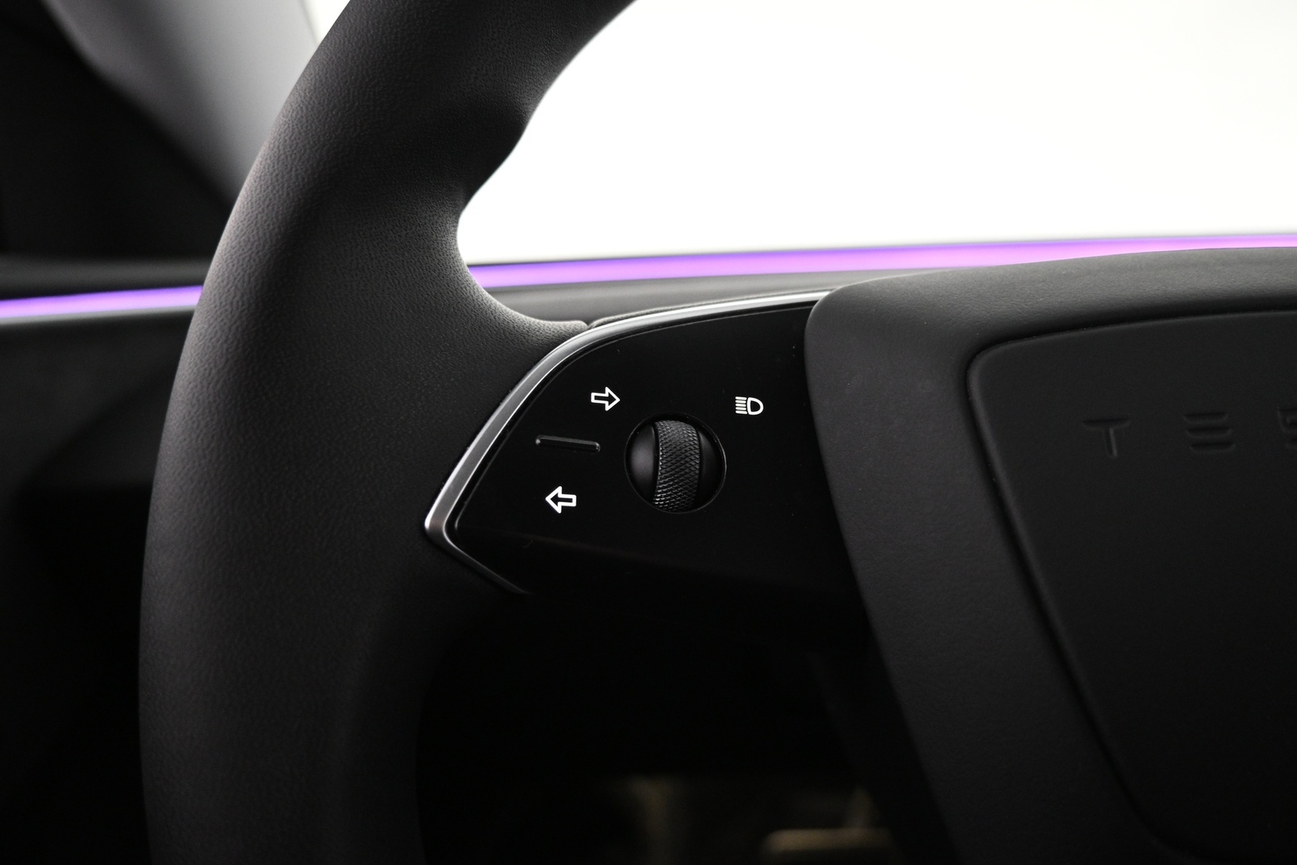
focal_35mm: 25
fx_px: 901
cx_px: 673
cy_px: 425
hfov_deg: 71.5
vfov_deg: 51.3
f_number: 3.5
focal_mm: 16
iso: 1600
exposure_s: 1/30
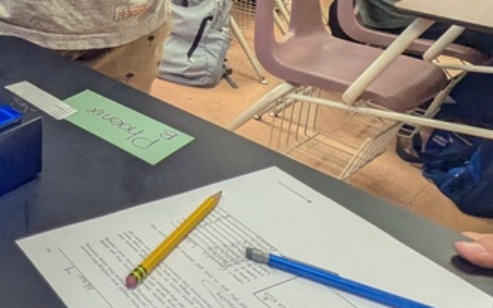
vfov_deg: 25.1
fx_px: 618
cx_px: -123
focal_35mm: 46
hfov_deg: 33.7
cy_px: -64
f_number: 2.2
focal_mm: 1.83
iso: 103
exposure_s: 1/120
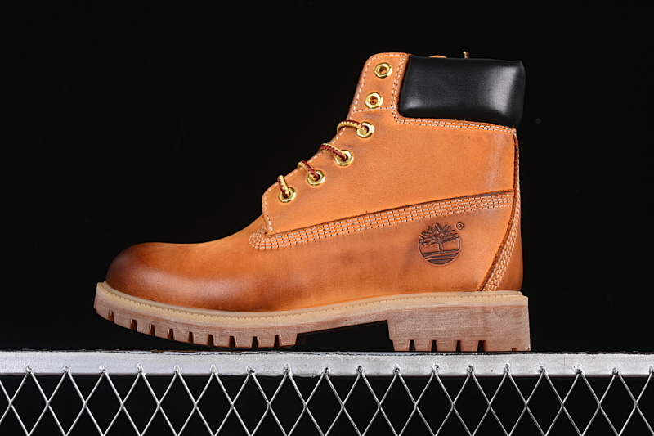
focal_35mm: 75
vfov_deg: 18.2
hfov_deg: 27.0
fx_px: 1362
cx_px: 327
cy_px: 218
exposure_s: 1/60
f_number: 7.1
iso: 160
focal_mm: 50
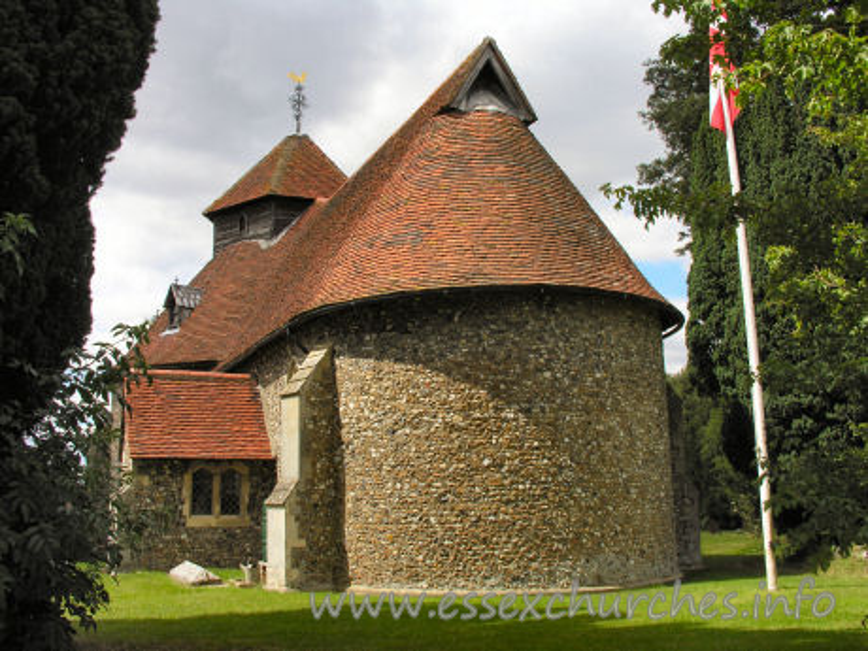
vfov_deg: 40.7
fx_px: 878
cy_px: 326
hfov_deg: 52.6
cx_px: 434
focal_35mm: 35
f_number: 6.3
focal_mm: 8.9
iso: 50
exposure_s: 1/160
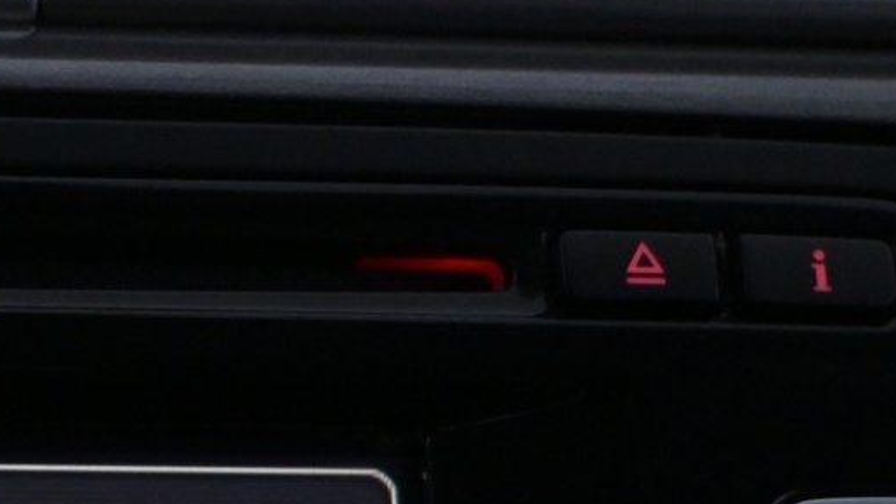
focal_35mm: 150
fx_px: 3574
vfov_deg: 7.9
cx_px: -339
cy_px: 815
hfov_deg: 13.6
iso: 2500
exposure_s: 1/125
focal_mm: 30.5
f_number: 5.6
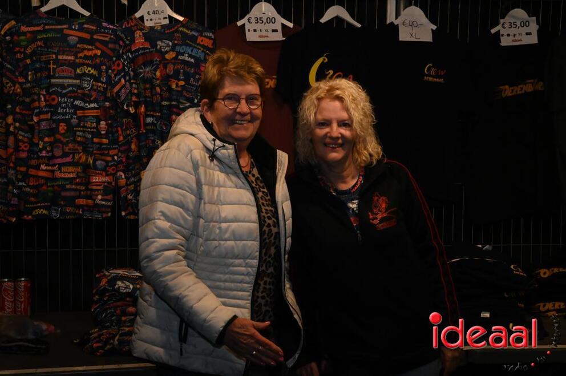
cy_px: 188
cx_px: 283
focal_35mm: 56
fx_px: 879
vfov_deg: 24.1
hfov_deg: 35.7
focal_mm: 56
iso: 12800
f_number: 20
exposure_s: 1/200
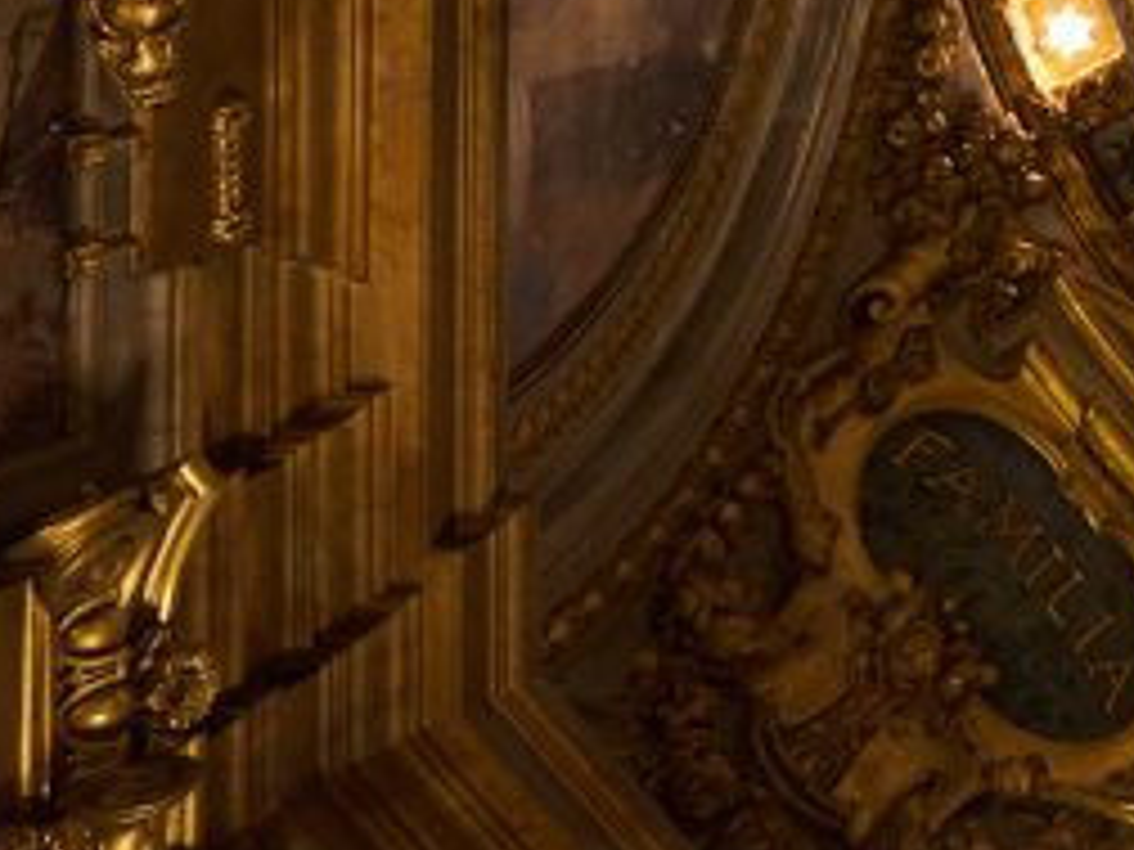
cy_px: -270
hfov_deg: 20.7
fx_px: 2359
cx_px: 1926
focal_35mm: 72
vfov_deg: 18.9
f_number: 4
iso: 400
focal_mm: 21
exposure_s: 1/3
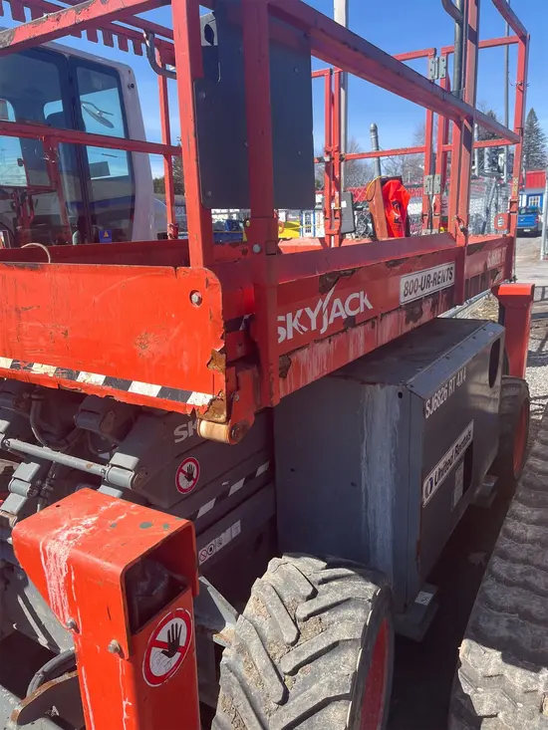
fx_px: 549
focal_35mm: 26
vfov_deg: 67.3
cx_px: 274
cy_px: 365
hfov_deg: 53.1
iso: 50
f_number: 1.6
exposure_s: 1/1339
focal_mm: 5.1
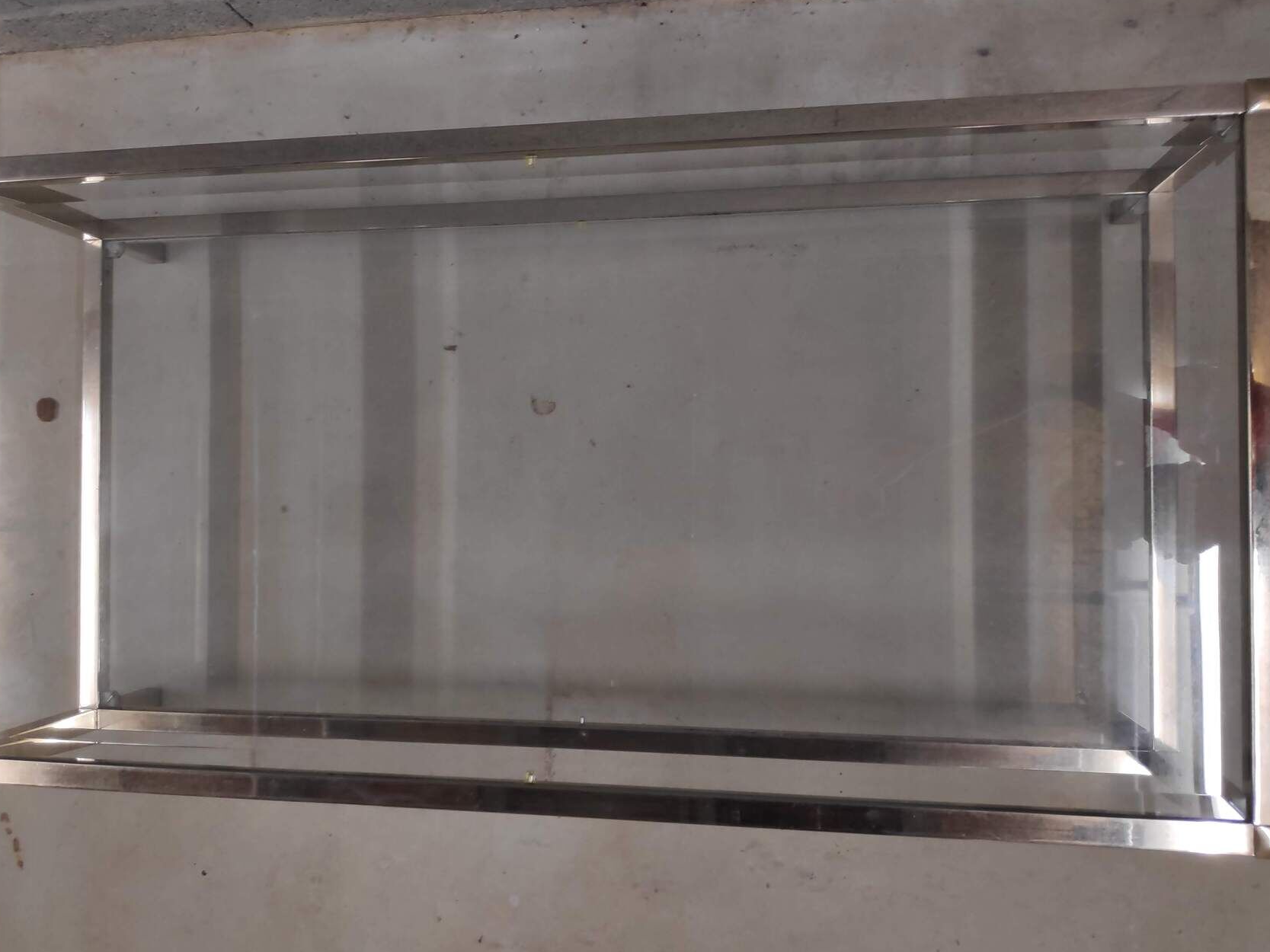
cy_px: 465
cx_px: 593
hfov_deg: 71.5
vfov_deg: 56.8
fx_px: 880
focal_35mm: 24
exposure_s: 1/50
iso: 217
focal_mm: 3.94
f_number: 1.9
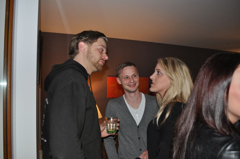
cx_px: 120
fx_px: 180
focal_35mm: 27
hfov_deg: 67.4
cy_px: 80
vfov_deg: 47.8
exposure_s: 1/60
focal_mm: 18
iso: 800
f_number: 3.5
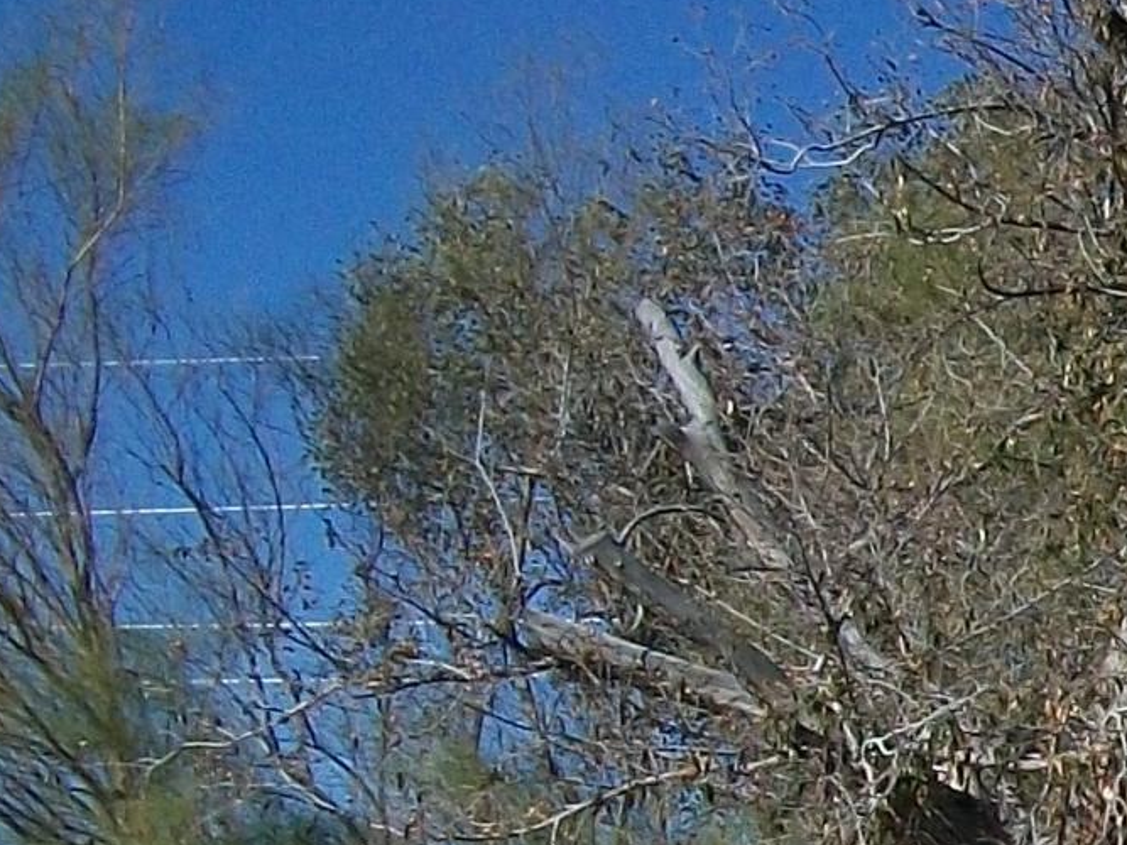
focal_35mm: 144
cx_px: 2376
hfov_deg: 12.0
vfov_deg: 10.0
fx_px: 4687
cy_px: 1268
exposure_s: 1/500
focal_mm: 5.7
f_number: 5.5
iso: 80
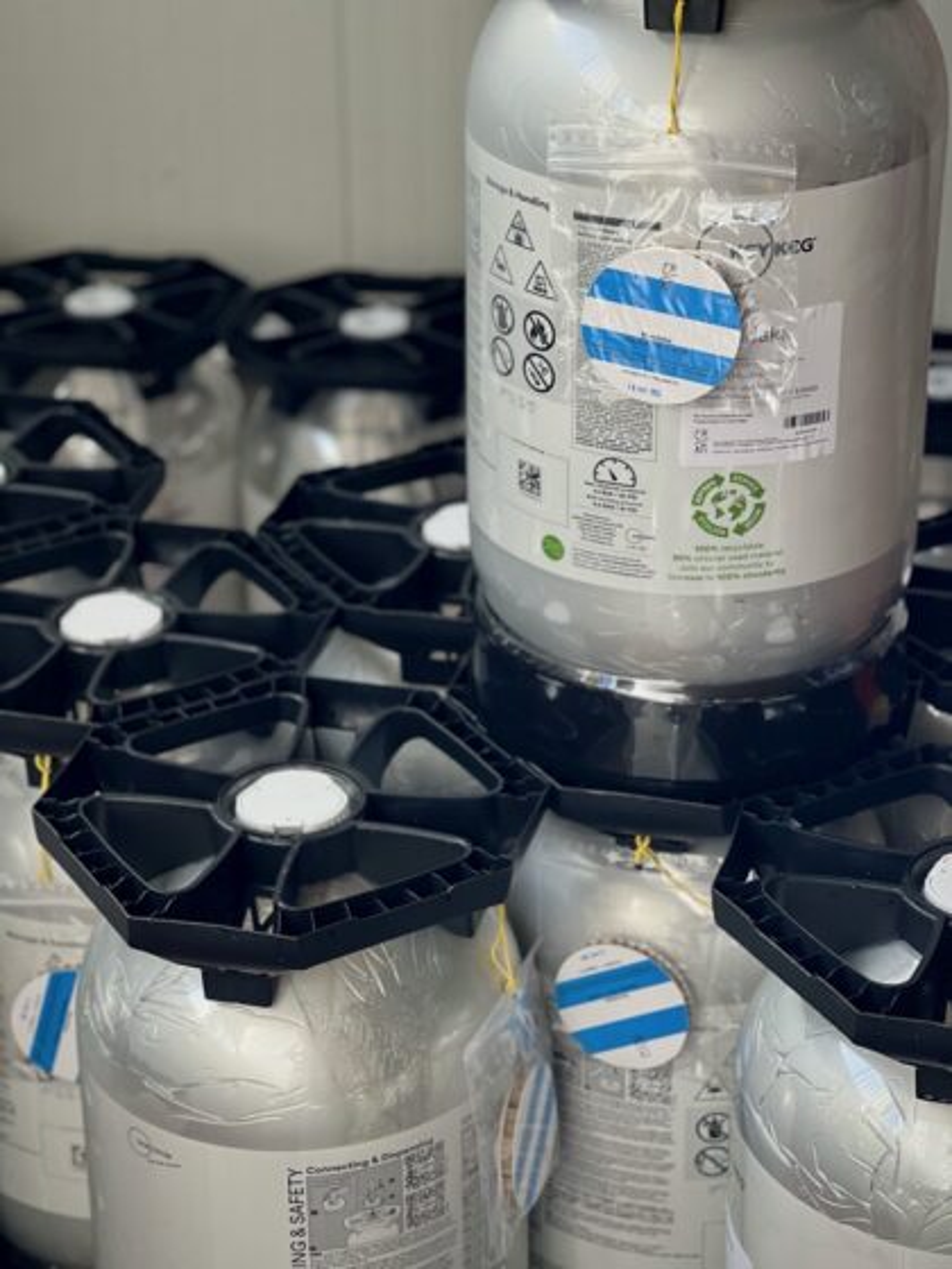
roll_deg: +0.9
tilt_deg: -26.6
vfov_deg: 25.3
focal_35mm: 77
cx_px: 476
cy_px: 634
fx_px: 2824
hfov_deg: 19.1
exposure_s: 1/121
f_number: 2.8
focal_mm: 9
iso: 40
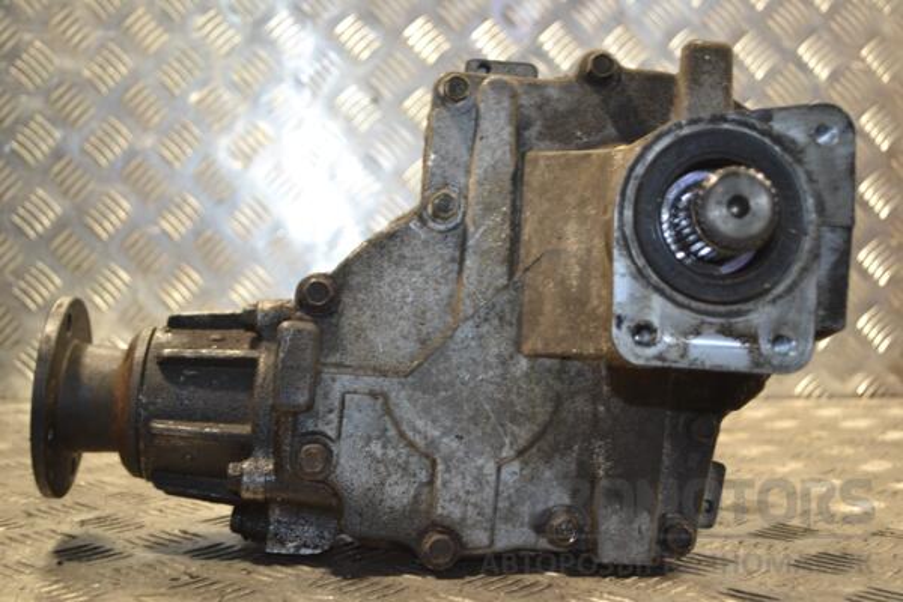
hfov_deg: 38.9
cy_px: 301
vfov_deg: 26.5
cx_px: 452
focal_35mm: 51
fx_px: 1279
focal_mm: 34
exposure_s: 1/60
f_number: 5
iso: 500
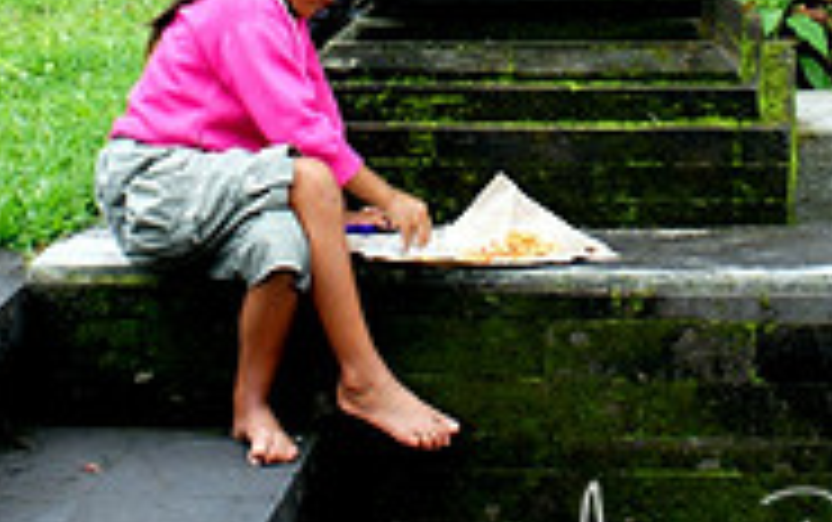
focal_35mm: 104
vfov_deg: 12.0
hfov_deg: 20.0
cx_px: 504
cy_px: -261
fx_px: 2360
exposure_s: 1/60
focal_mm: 28
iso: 200
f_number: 5.6
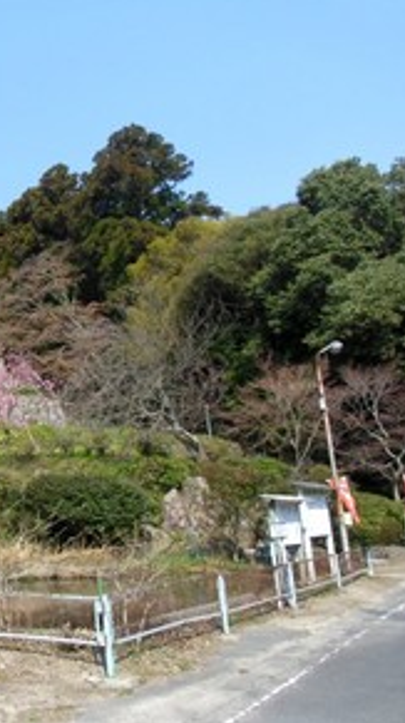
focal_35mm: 36
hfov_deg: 29.2
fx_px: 689
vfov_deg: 55.3
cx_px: -52
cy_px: 355
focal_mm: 4.24
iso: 64
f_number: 3
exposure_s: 1/500
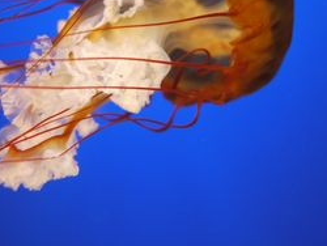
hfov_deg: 30.2
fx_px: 605
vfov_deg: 22.8
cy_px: 65
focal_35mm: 64
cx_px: 135
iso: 800
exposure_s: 1/40
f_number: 1.7
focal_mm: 20
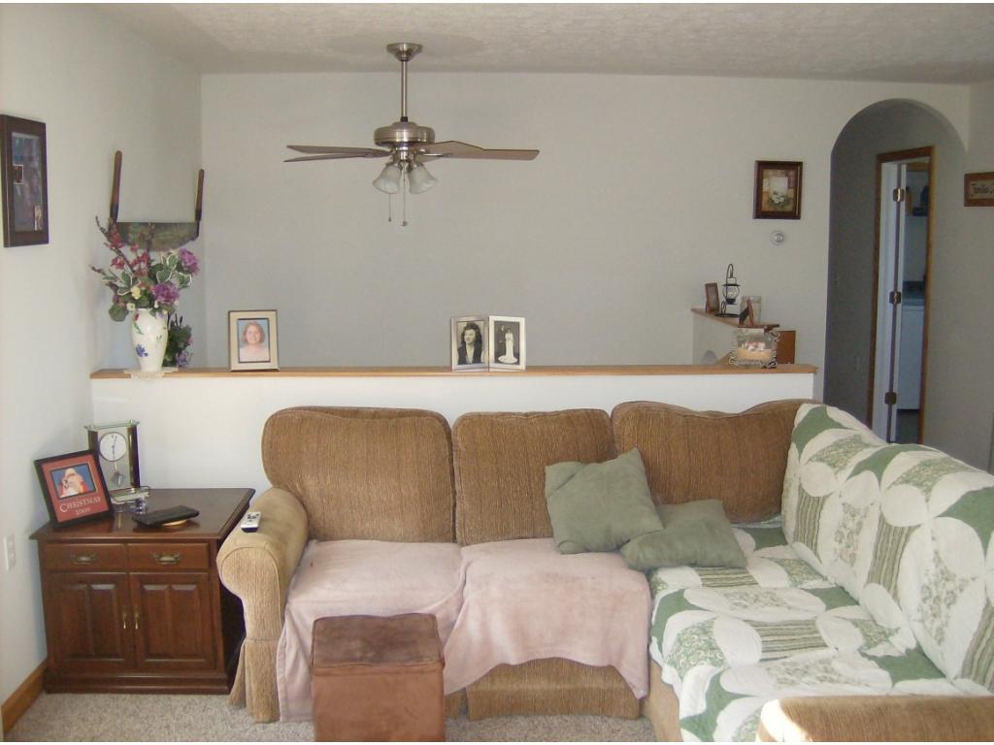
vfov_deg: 39.7
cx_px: 497
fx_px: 1034
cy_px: 372
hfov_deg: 51.4
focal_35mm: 36
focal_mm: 6
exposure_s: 1/60
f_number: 2.8
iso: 200
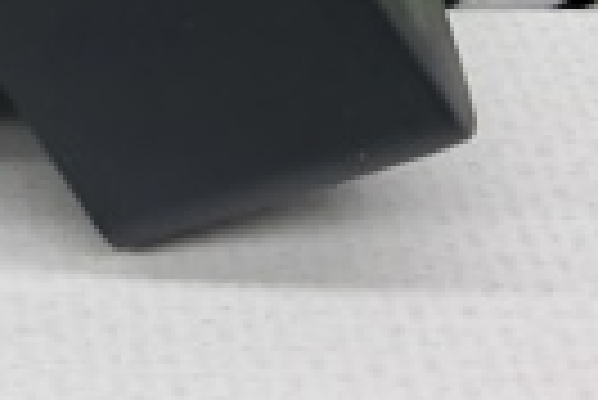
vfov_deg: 9.7
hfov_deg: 14.5
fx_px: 2245
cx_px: -202
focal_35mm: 135
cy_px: -299
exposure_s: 1/100
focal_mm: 4
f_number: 1.8
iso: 50
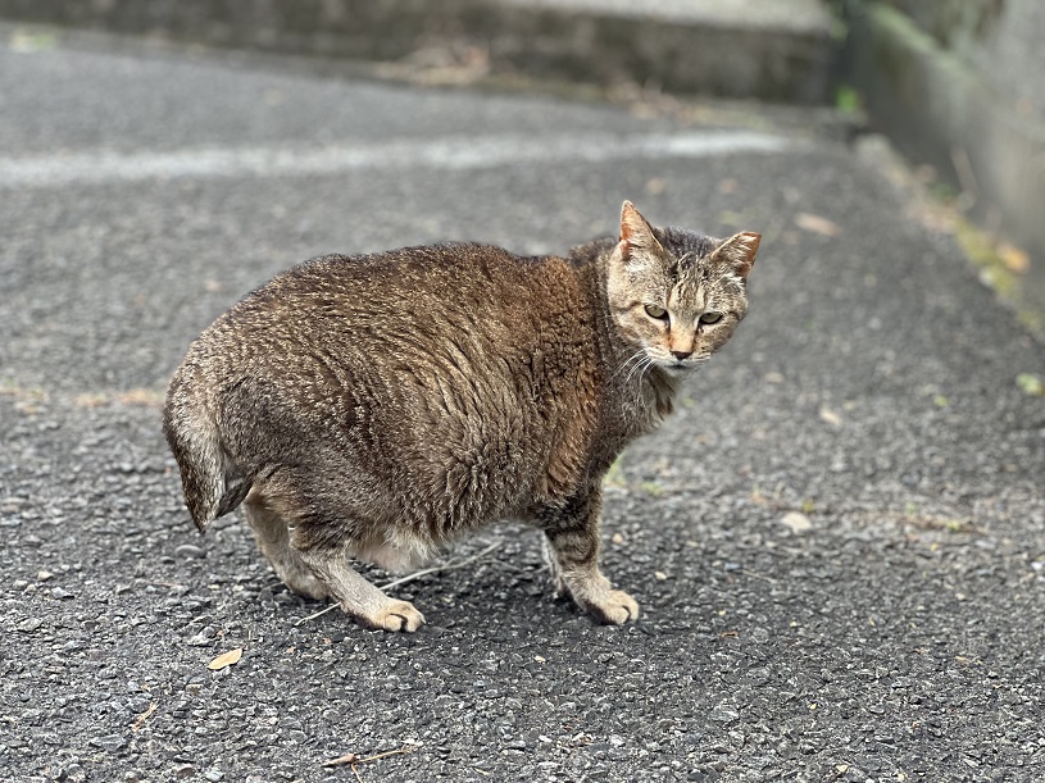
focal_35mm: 77
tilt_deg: -16.7
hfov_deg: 25.3
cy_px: 392
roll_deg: -1.8
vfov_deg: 19.1
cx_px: 522
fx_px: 2324
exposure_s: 1/121
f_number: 2.8
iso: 125
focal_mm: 9
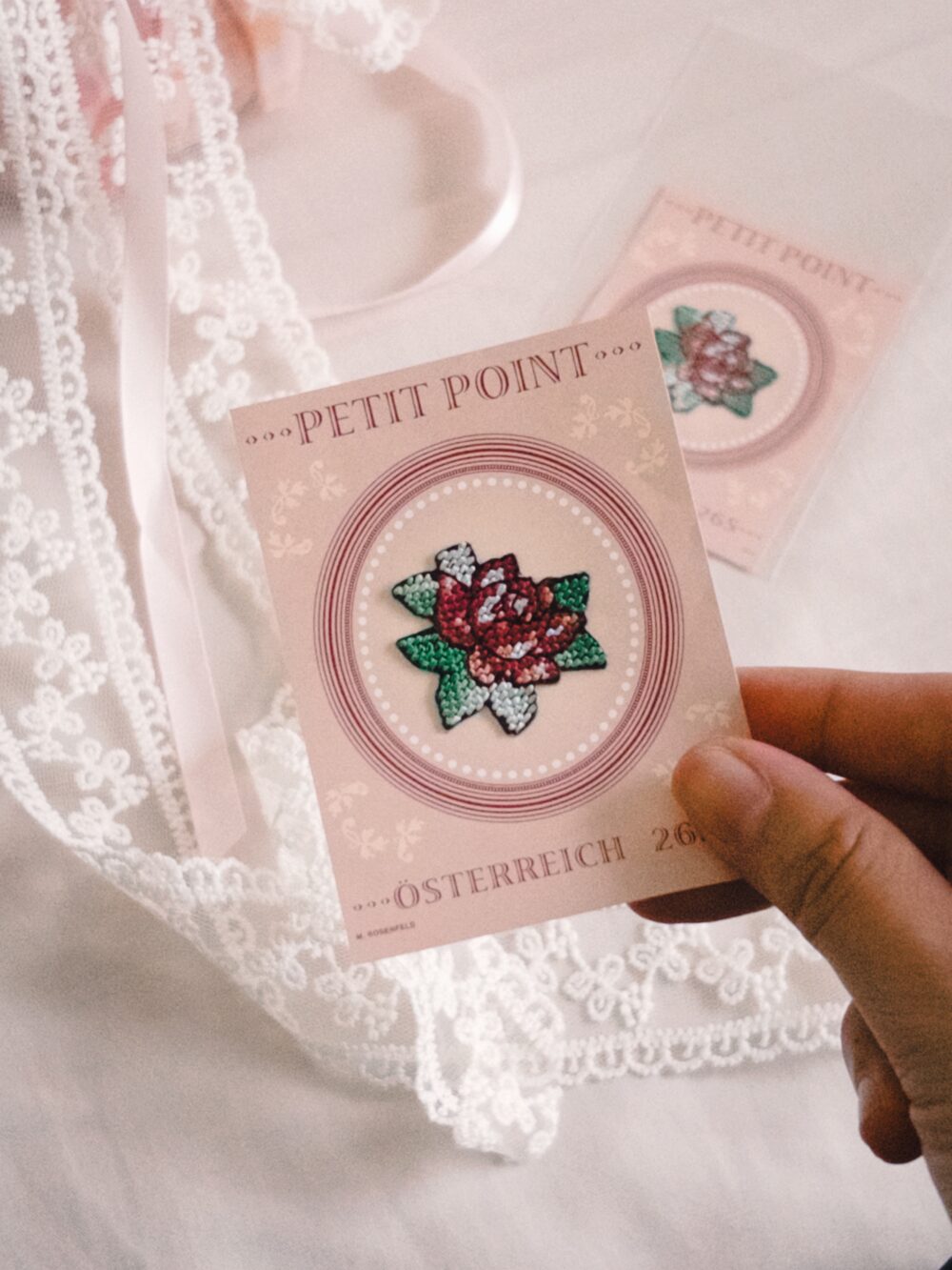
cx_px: 476
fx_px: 953
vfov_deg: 67.3
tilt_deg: -61.8
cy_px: 635
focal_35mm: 26
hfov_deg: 53.1
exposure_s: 1/60
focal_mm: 5.96
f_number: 1.6
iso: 200
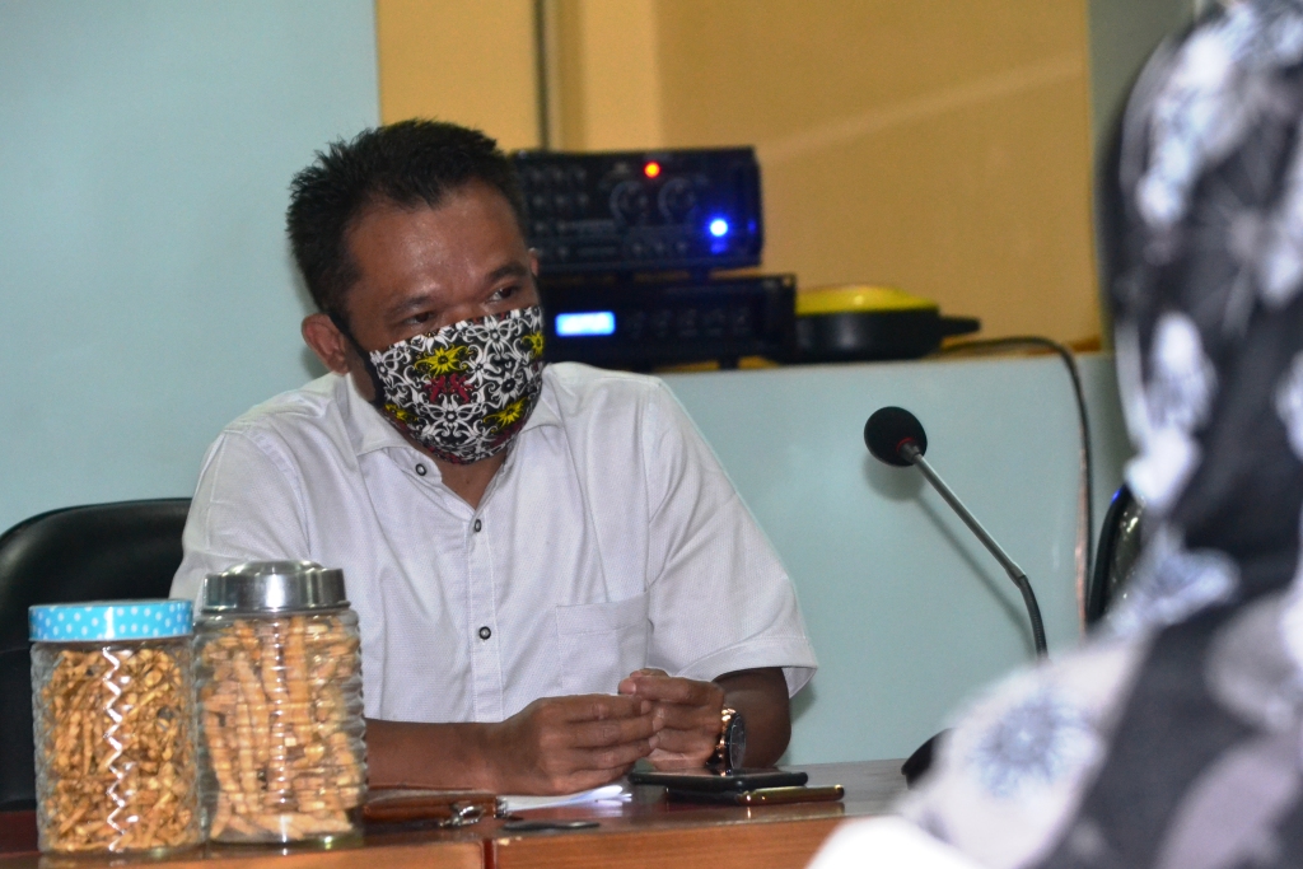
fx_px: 6298
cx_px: 652
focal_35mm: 174
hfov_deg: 11.8
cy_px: 434
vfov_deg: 7.9
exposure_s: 1/25
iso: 3200
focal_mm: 116
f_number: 6.3
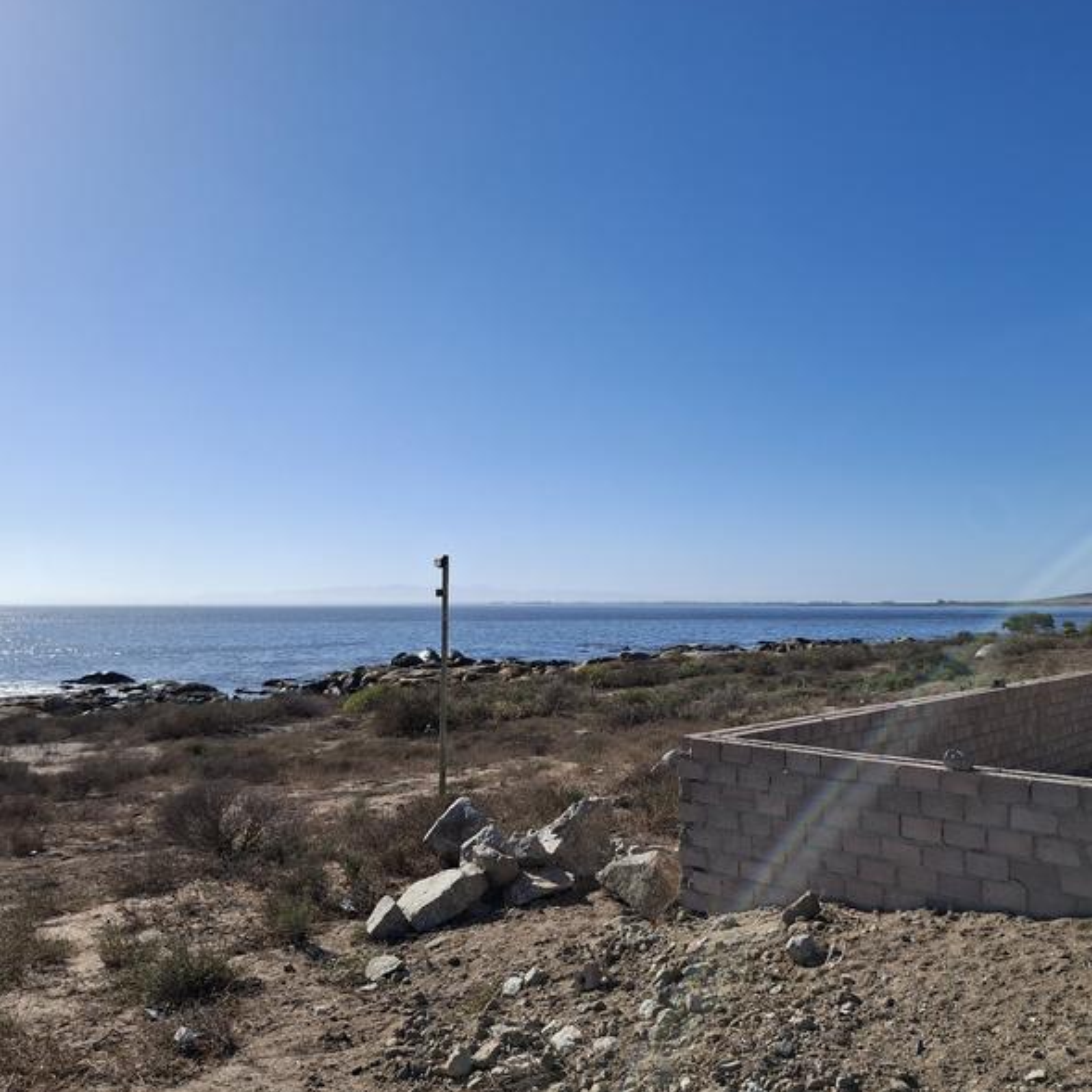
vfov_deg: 54.0
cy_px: 547
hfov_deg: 54.0
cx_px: 590
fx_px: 1071
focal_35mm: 30
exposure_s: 1/3021
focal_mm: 4.69
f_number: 1.8
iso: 32
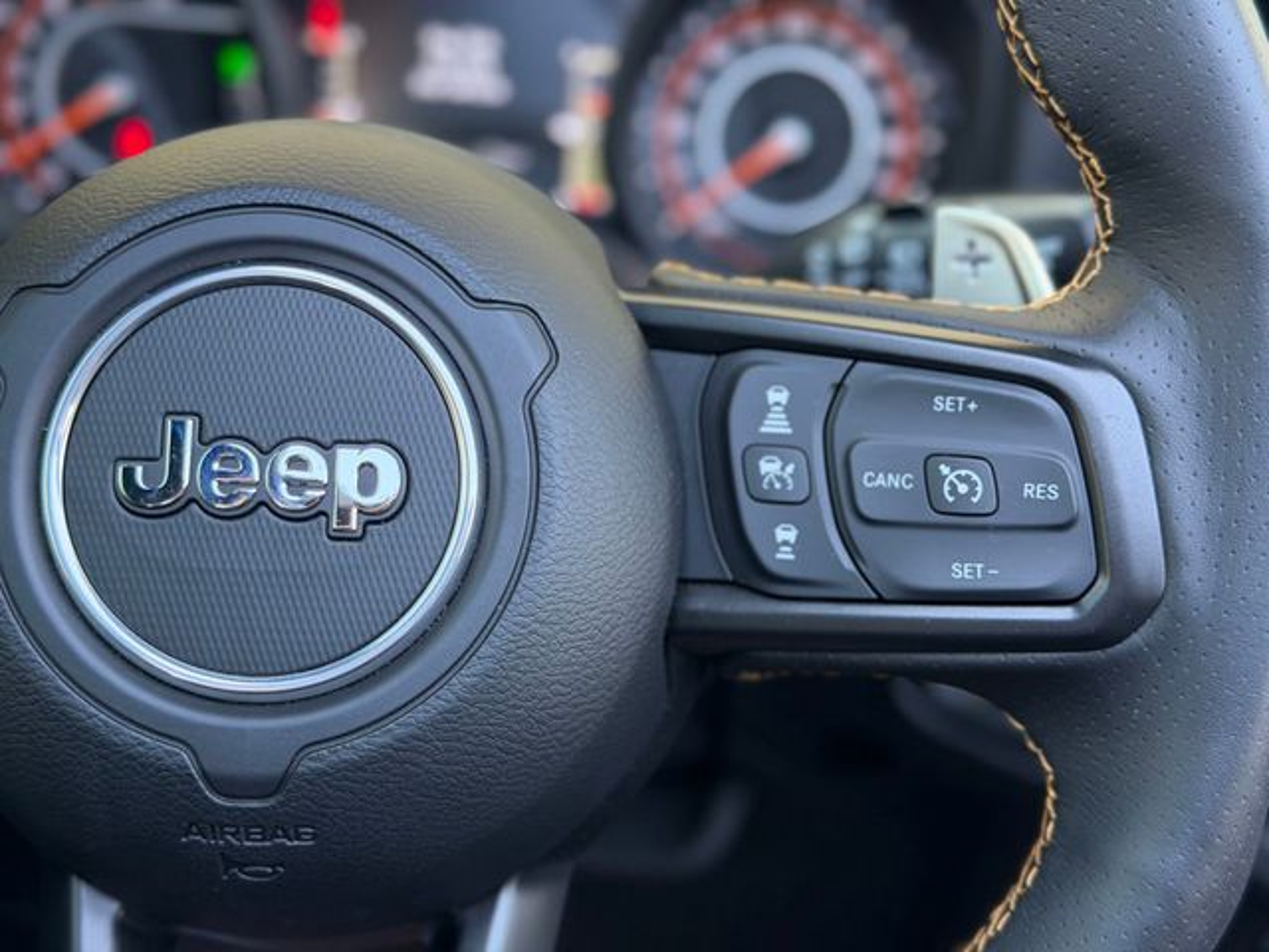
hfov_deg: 39.7
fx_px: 1760
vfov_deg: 30.3
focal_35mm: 48
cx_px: 634
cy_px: 476
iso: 100
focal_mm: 6.76
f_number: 1.78
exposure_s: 1/99
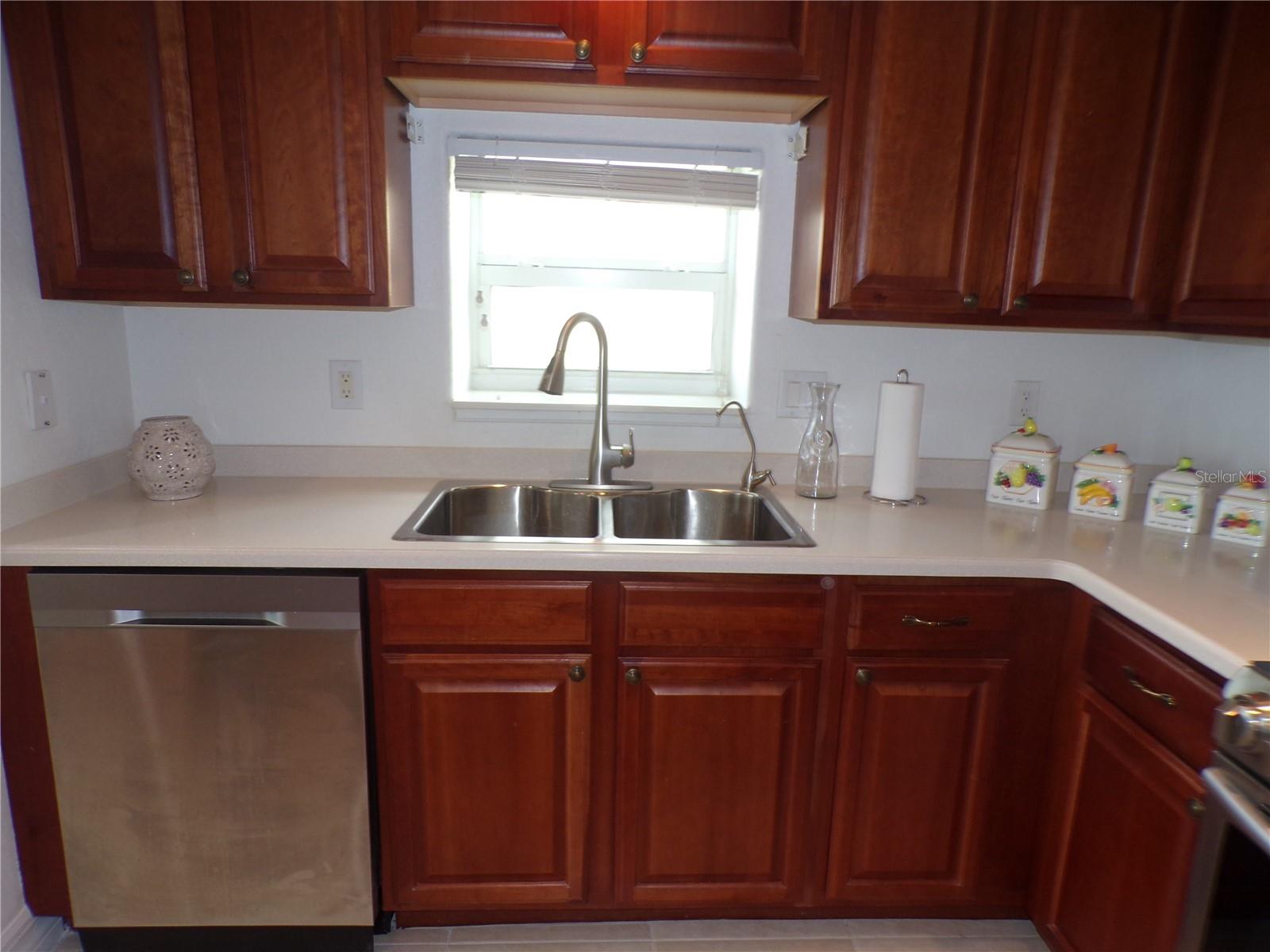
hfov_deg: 71.6
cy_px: 476
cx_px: 635
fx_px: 881
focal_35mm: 24
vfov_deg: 56.8
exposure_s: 1/52
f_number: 3
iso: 100
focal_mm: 4.3
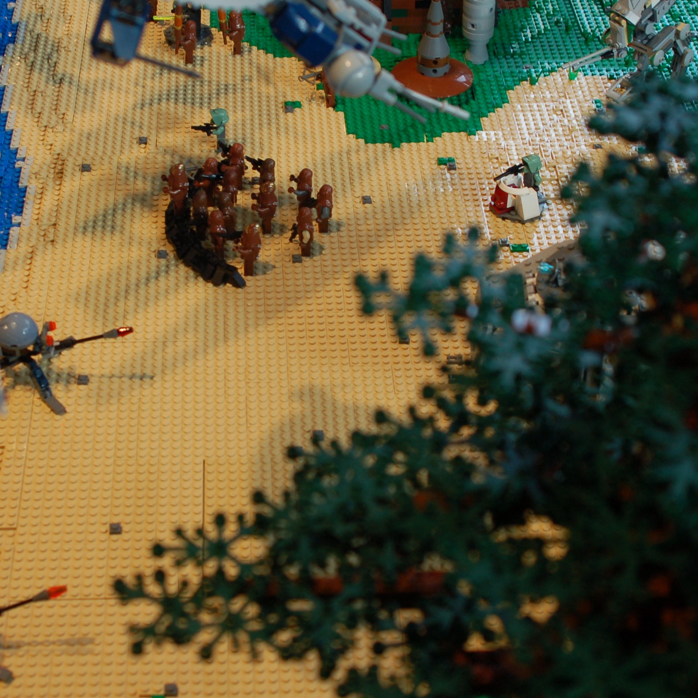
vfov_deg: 26.4
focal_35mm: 65
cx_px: 318
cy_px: 290
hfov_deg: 26.5
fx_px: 1483
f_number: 5
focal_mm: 28
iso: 400
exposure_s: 1/100
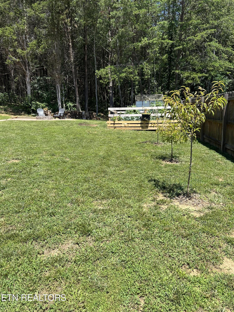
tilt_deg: -6.7
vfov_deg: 71.6
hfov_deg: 56.8
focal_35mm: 24
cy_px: 156
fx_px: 216
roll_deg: +0.9
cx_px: 117
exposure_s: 1/2110
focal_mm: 6.86
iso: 80
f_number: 1.78
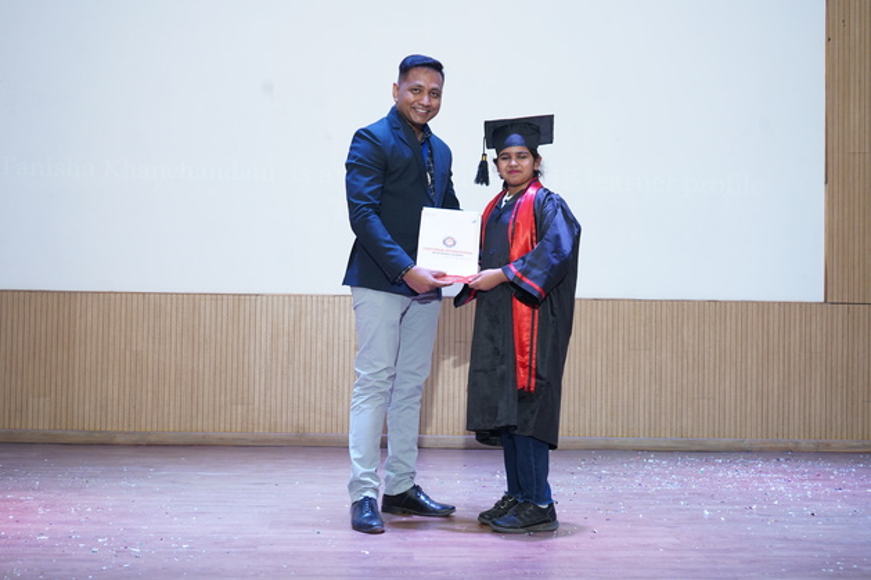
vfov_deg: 29.8
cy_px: 290
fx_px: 1088
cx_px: 436
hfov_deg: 43.6
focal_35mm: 45
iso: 1600
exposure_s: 1/160
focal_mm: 45
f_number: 5.6
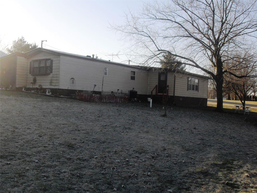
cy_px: 96
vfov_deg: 38.7
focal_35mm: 37
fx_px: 275
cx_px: 128
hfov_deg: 50.1
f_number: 8.9
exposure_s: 1/60
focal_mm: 6.3
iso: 80
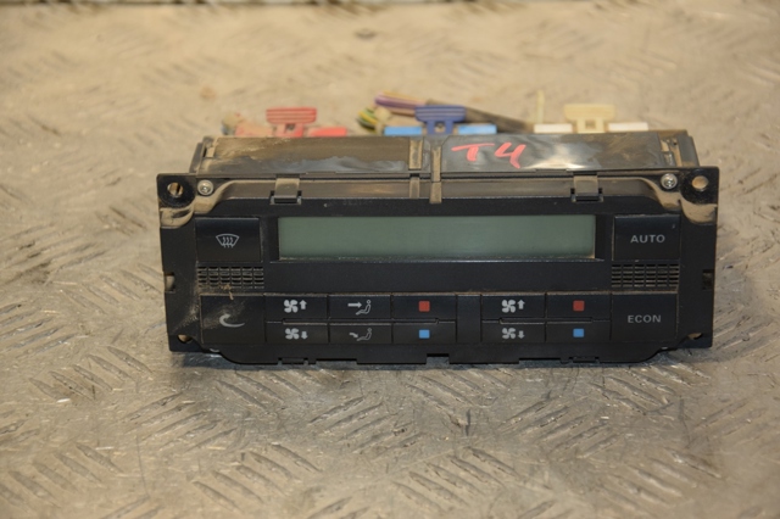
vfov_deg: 12.2
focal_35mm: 112
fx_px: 2436
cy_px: 260
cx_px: 390
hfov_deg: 18.2
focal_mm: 75
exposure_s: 1/160
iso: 800
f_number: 5.3
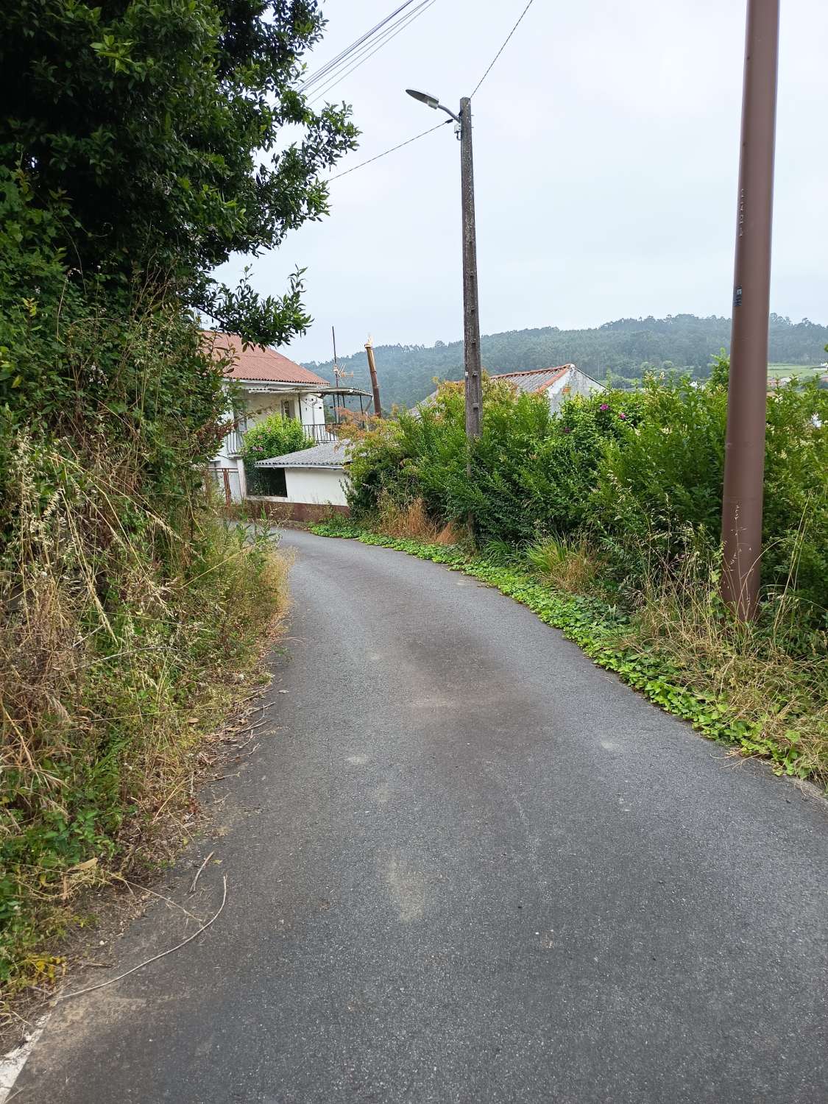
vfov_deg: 71.6
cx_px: 414
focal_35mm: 24
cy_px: 552
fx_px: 765
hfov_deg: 56.8
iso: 50
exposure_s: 1/276
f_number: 1.7
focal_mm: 5.24
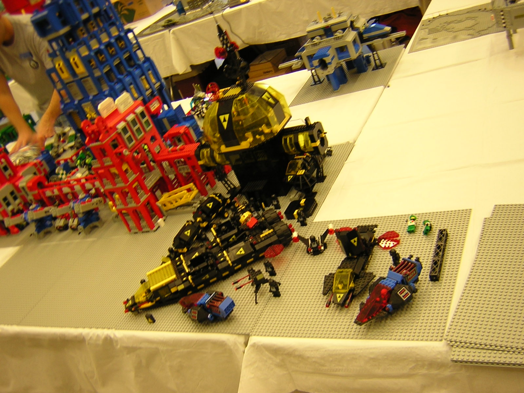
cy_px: 196
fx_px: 545
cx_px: 262
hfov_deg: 51.4
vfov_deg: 39.7
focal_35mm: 36
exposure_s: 1/9
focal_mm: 4.7
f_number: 2.6
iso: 100
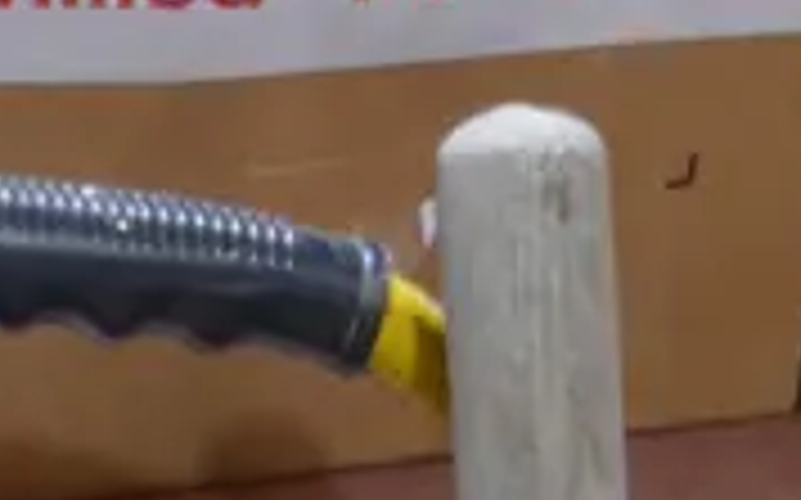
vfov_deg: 6.2
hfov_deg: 11.5
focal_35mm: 183
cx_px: 436
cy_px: 1847
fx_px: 3992
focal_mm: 15
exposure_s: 1/60
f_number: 3.6
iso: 640
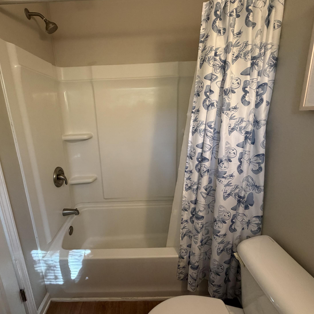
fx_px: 174
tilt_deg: -14.5
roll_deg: +3.1
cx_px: 137
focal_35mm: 17
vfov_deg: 84.0
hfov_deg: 83.6
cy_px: 156
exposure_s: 1/60
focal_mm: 2.22
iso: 250
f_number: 2.2
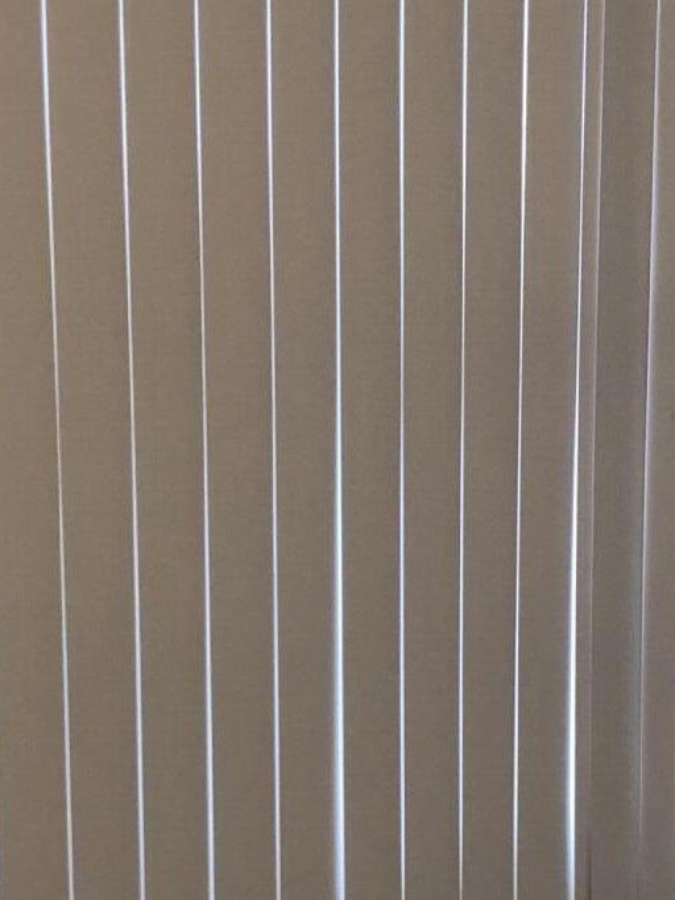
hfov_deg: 18.0
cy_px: 536
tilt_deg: -6.1
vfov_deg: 23.8
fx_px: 2133
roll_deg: +2.7
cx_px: 392
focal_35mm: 82
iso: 40
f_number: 1.8
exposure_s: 1/17
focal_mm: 3.99
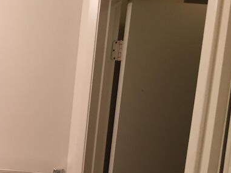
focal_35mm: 78
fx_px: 521
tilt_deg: -12.2
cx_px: -73
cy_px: 209
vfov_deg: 18.0
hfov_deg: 22.3
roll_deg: -3.2
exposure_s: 1/40
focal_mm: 4.15
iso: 32
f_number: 2.2
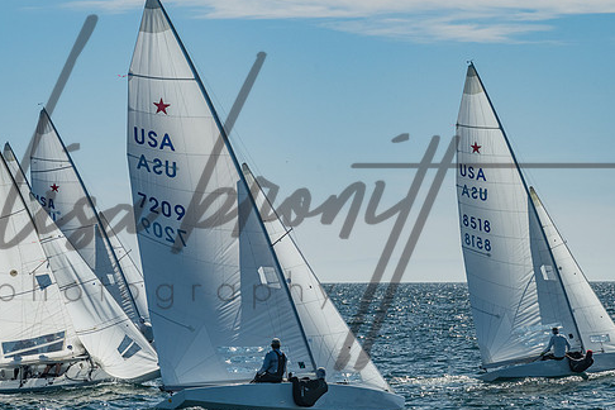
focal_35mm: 213
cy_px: 235
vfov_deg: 6.4
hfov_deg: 9.7
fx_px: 3638
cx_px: 260
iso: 400
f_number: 10
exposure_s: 1/1000
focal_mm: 150
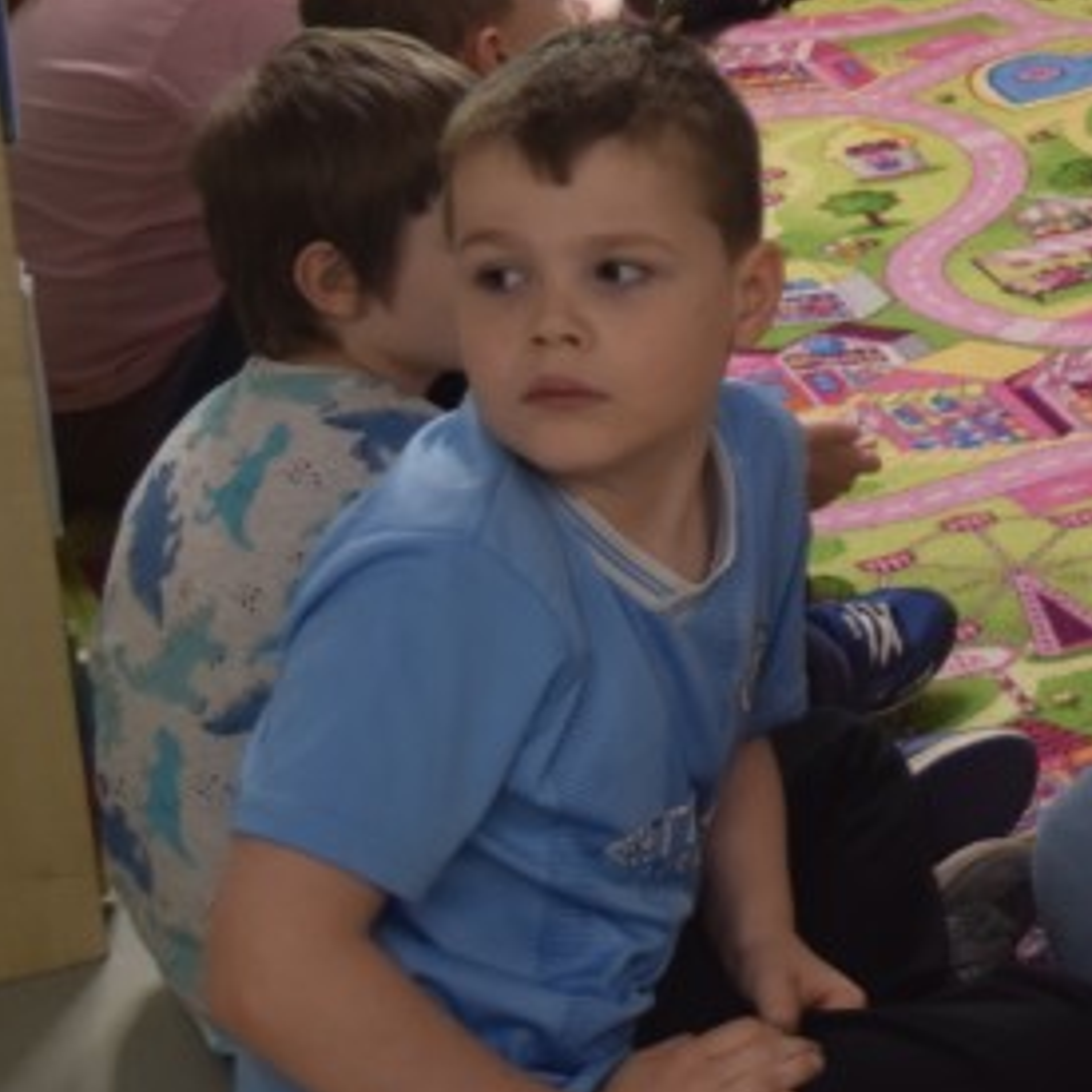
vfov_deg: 14.4
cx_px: 1672
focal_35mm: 119
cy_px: -125
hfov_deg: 13.8
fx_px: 4232
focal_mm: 25
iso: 400
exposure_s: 1/80
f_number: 4.5
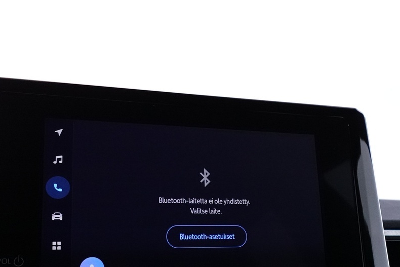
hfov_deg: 47.4
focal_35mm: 41
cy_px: 200
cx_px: 203
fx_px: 456
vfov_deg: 32.1
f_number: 2
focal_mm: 7.6
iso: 2000
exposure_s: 1/125
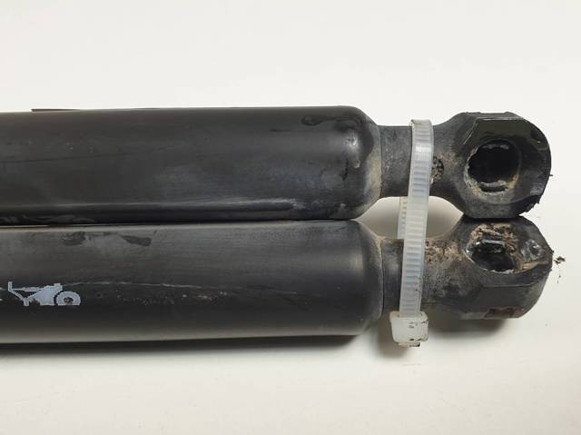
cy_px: 218
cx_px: 290
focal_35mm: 26
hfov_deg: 67.3
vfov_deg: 53.0
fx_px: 436
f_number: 2.4
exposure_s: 1/123
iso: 50
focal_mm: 4.3
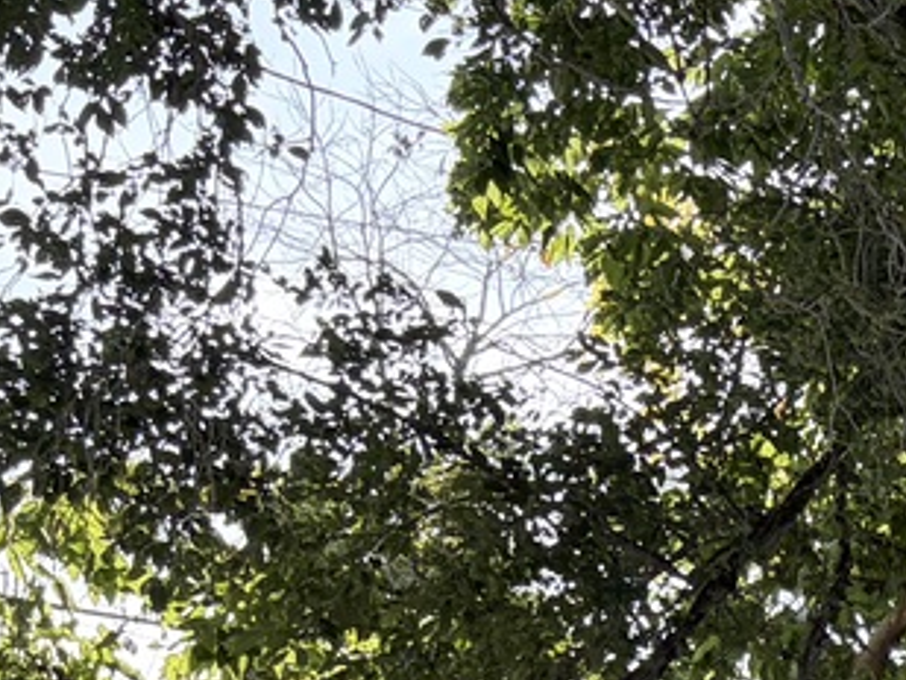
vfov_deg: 10.8
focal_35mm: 121
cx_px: 1425
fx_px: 3168
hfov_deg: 14.9
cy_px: 1498
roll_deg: -2.9
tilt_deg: +1.8
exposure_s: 1/1064
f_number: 1.6
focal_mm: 5.96
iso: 50
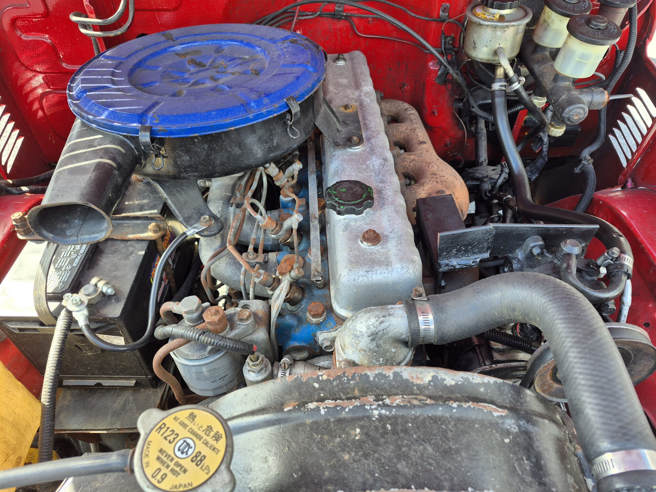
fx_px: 436
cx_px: 328
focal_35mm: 23
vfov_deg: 58.9
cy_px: 246
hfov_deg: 73.9
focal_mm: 5.4
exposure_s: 1/180
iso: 32
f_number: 1.8
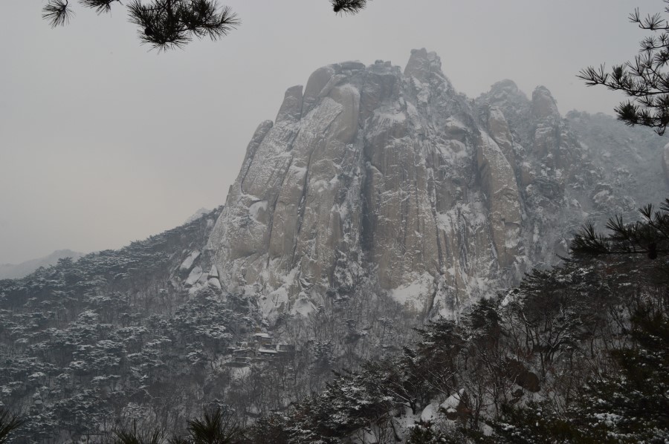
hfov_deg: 46.4
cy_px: 222
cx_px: 334
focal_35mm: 42
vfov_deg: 31.8
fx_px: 780
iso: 400
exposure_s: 1/400
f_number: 11
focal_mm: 28
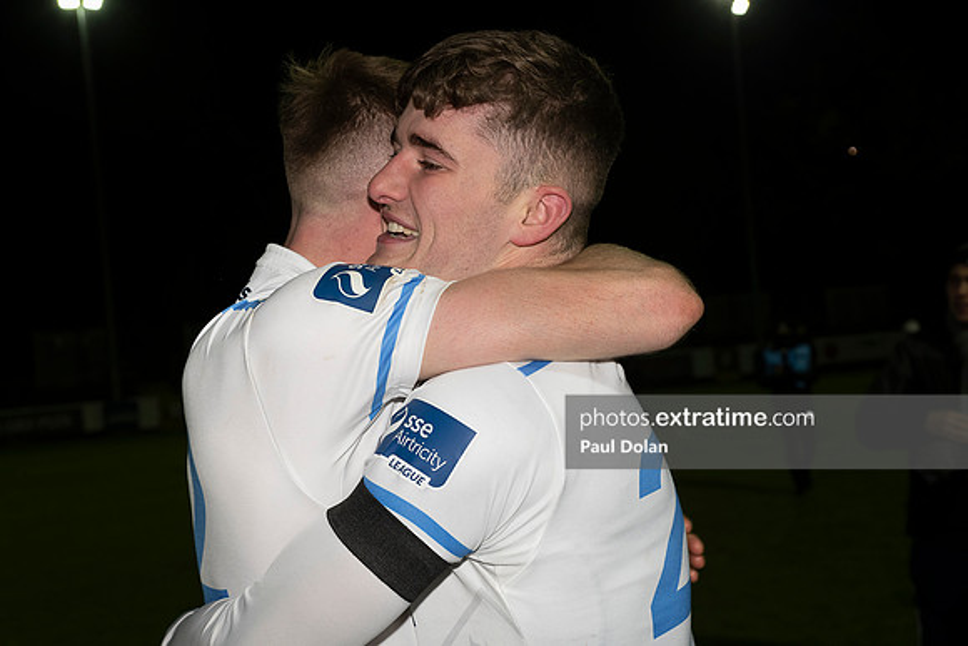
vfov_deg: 20.9
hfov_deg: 31.0
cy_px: 323
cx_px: 484
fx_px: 1748
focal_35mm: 65
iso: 1000
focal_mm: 65
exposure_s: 1/200
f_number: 8
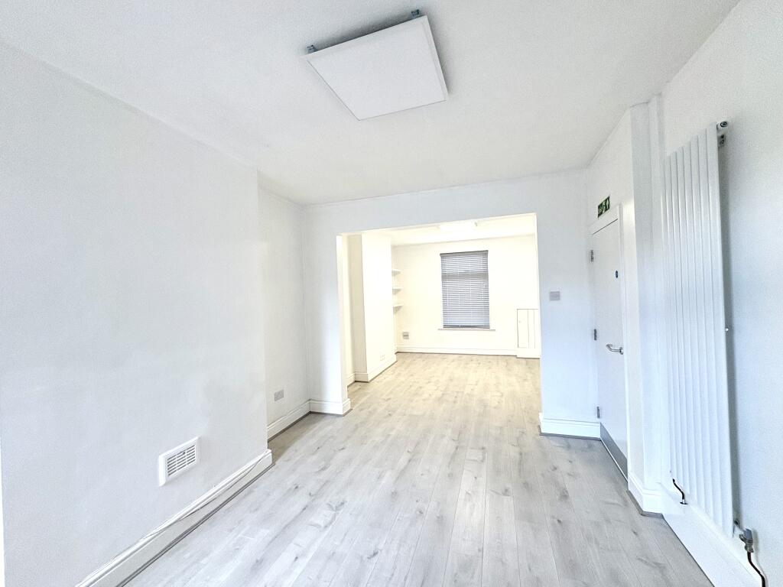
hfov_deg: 102.1
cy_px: 294
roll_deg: +2.0
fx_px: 317
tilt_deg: +0.3
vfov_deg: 85.7
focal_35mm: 14
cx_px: 392
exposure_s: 1/99
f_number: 2.2
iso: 125
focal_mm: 2.22
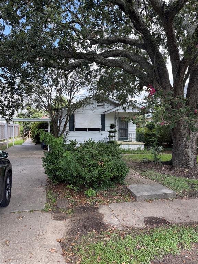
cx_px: 99
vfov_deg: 71.6
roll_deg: -0.5
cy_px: 132
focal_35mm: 24
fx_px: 183
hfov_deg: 56.8
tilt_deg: -0.9
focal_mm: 6.76
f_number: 1.78
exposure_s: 1/514
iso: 100
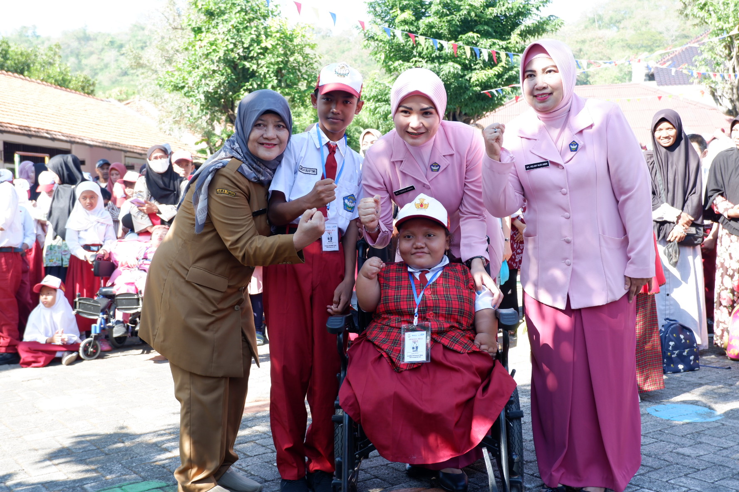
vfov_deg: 32.6
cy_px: 246
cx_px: 370
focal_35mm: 41
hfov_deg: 47.4
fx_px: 842
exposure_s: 1/160
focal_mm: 27.1
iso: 200
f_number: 4.4
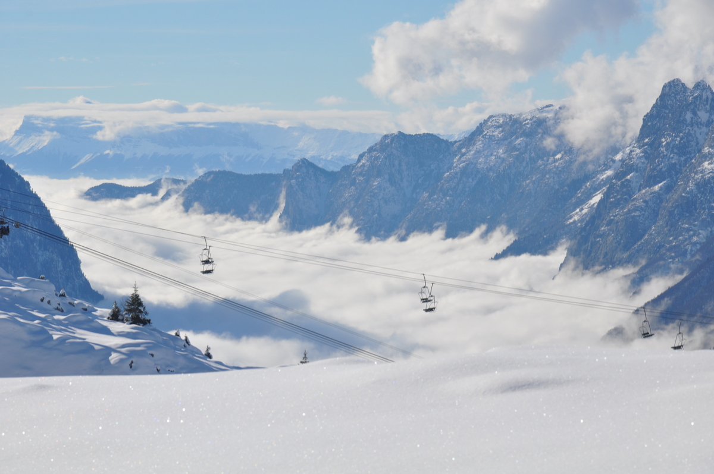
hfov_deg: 13.1
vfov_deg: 8.7
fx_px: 3120
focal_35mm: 158
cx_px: 357
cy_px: 237
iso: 200
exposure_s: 1/500
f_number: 11
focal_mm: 105
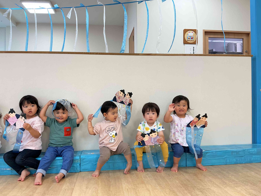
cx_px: 130
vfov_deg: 48.2
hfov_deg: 61.7
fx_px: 219
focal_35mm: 29
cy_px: 98
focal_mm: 3
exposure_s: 1/100
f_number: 1.8
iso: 25
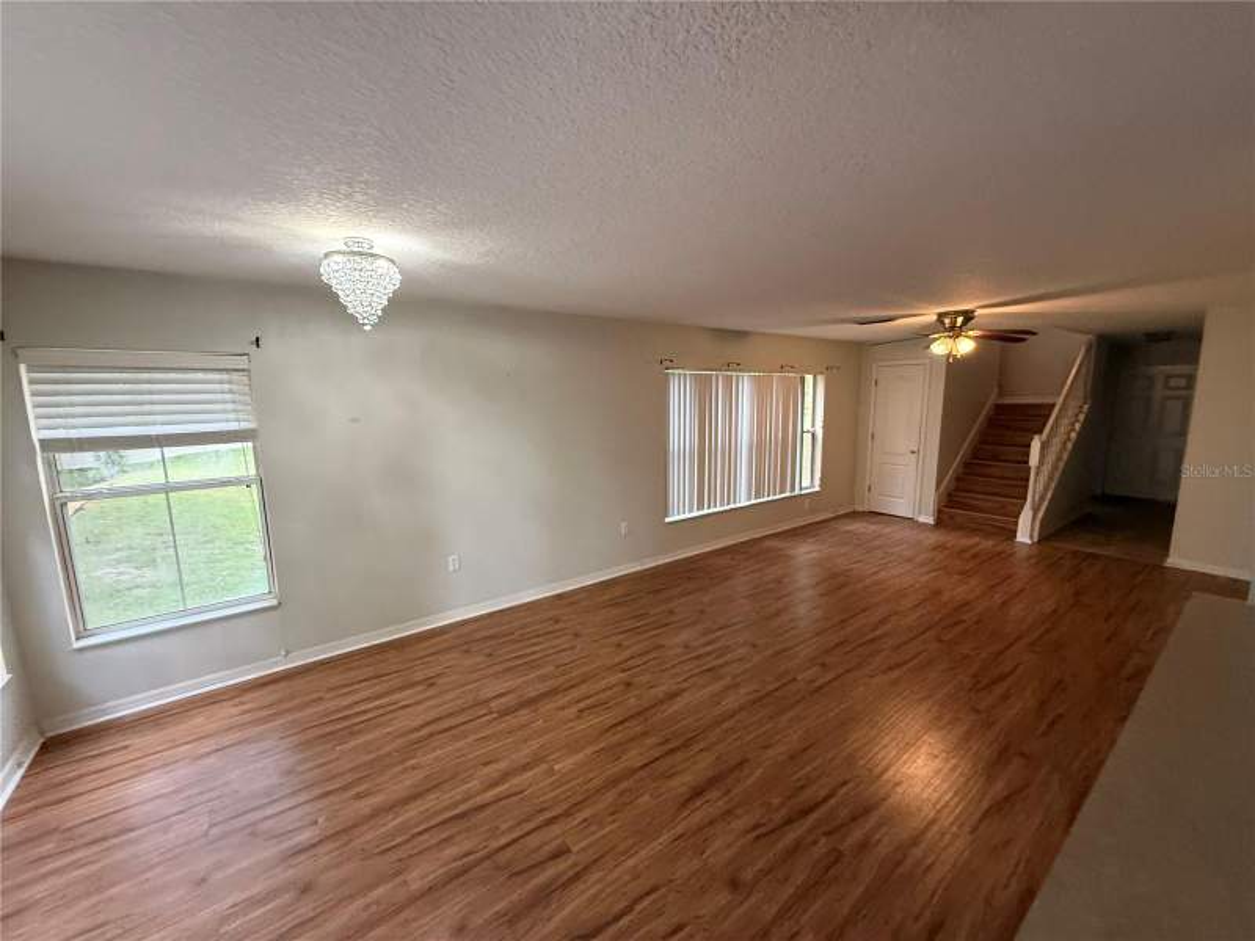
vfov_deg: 85.7
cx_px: 628
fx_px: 508
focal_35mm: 14
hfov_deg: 102.1
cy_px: 470
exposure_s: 1/60
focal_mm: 2.22
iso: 400
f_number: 2.2
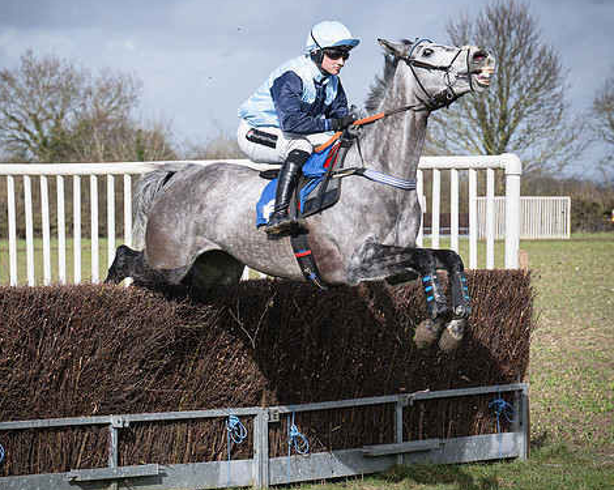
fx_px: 3740
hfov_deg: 9.4
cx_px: 350
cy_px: 259
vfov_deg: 7.5
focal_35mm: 206
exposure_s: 1/4000
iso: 400
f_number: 4
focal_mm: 70
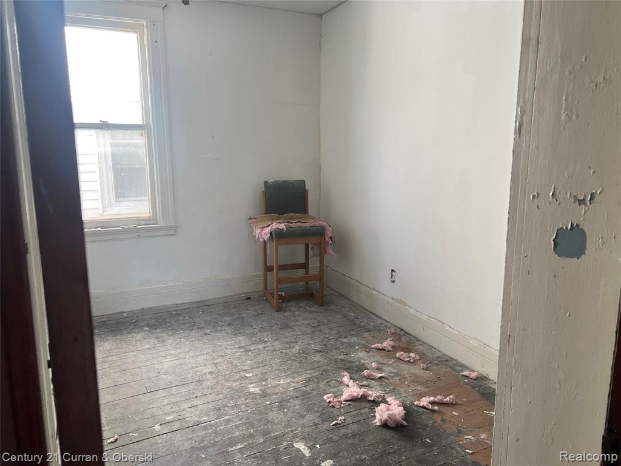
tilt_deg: -10.0
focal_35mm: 26
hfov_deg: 67.3
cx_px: 310
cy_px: 233
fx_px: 466
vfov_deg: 53.1
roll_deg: +0.1
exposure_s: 1/121
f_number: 1.5
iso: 80
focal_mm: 5.7
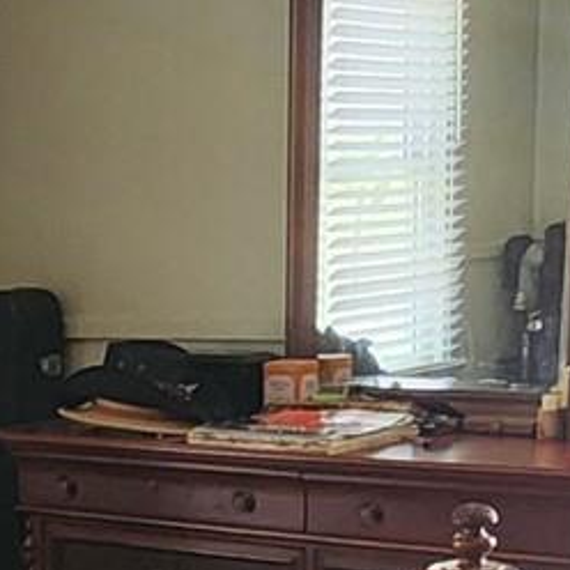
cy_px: 807
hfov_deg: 17.8
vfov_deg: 16.9
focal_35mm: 95
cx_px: -25
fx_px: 1770
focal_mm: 2.2
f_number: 2.2
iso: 320
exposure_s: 1/60
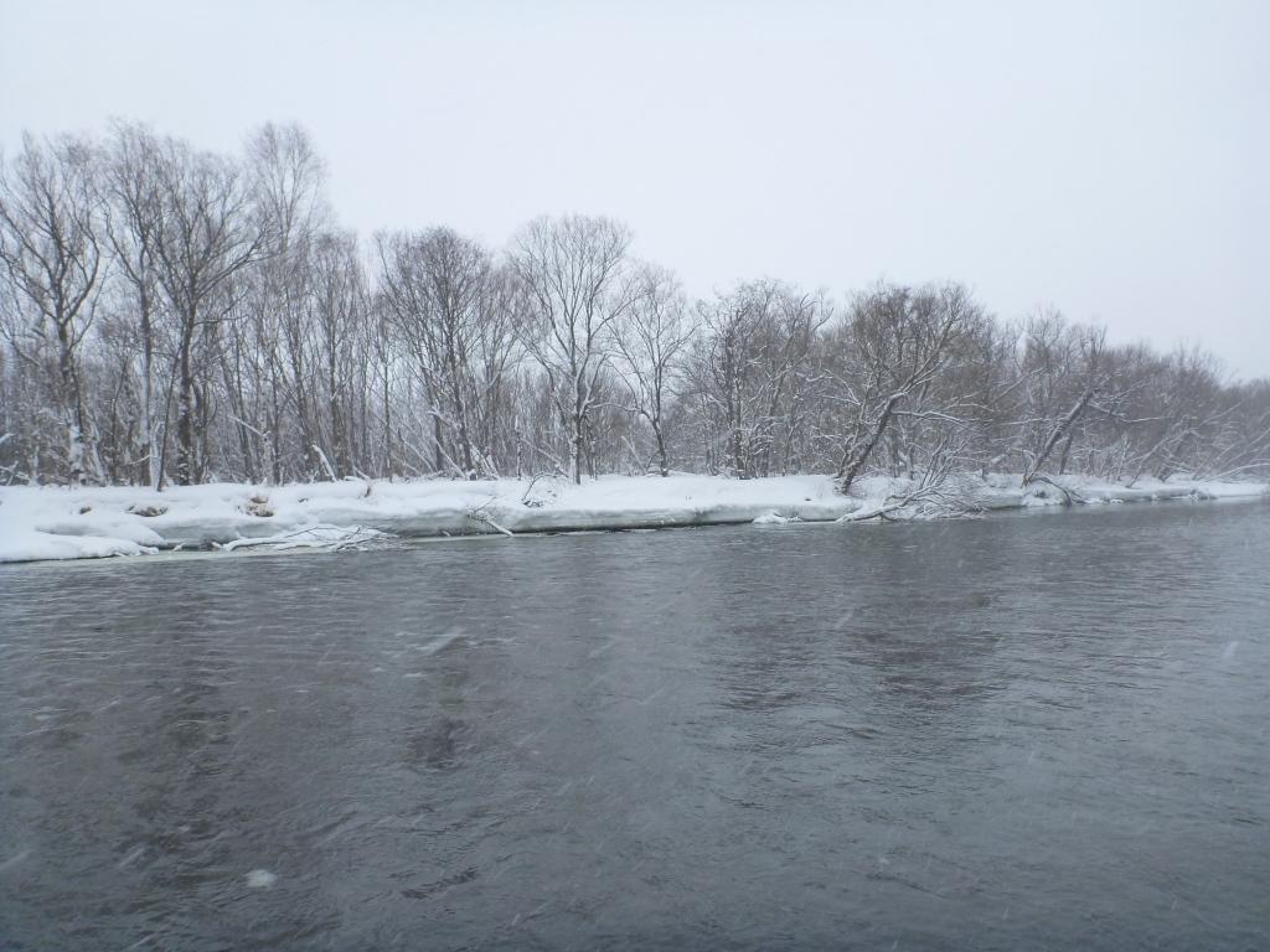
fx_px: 1027
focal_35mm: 28
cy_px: 476
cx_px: 635
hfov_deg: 63.4
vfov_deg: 49.7
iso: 160
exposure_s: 1/160
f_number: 10
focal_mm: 4.9
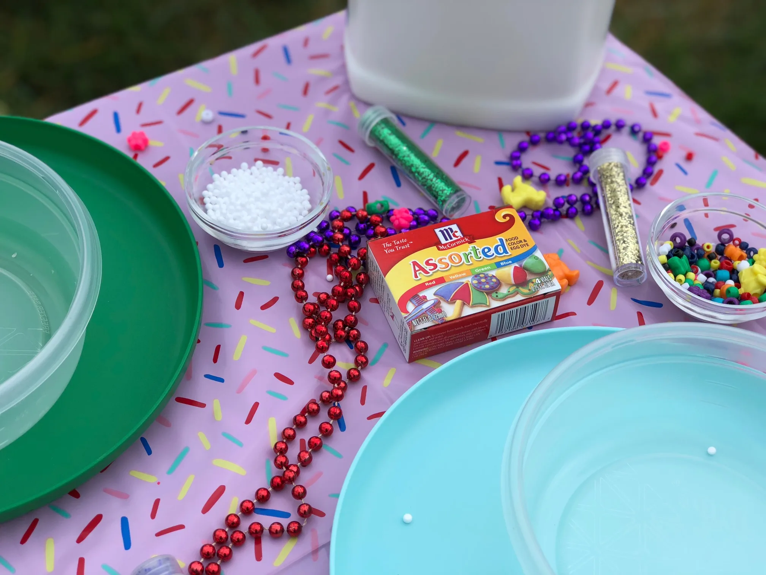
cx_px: 383
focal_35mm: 57
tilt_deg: -47.4
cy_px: 288
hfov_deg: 33.8
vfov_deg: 25.7
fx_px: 1261
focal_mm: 6.6
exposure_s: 1/185
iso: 20
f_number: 2.8
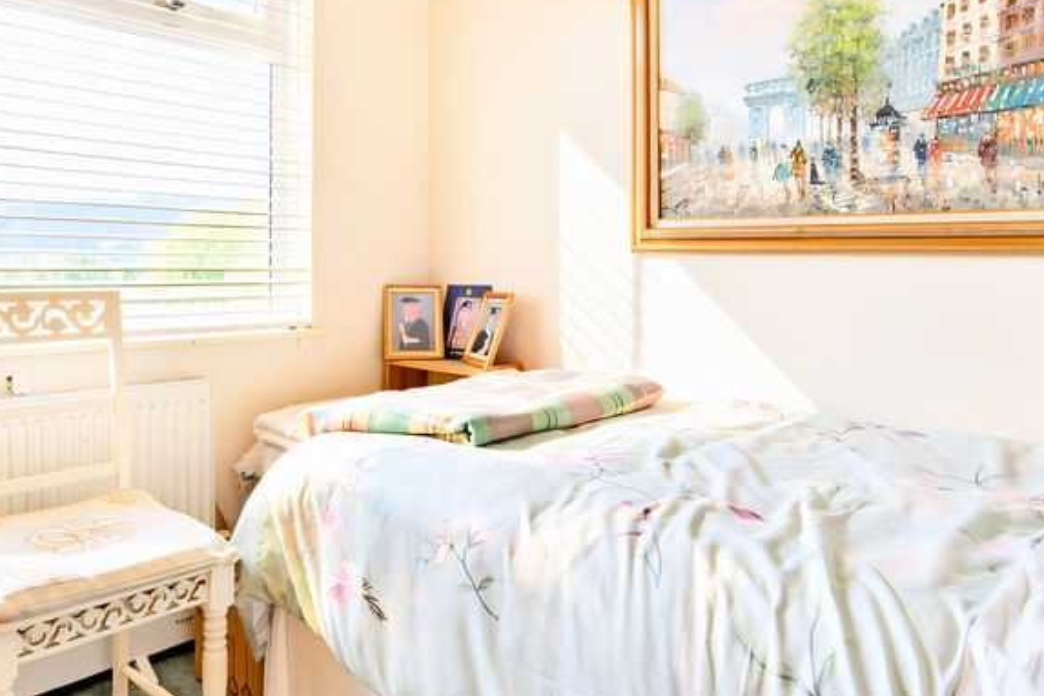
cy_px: 278
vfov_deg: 50.9
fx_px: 725
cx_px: 428
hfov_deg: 70.9
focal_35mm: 25
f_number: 13
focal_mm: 14
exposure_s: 1/15
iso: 250
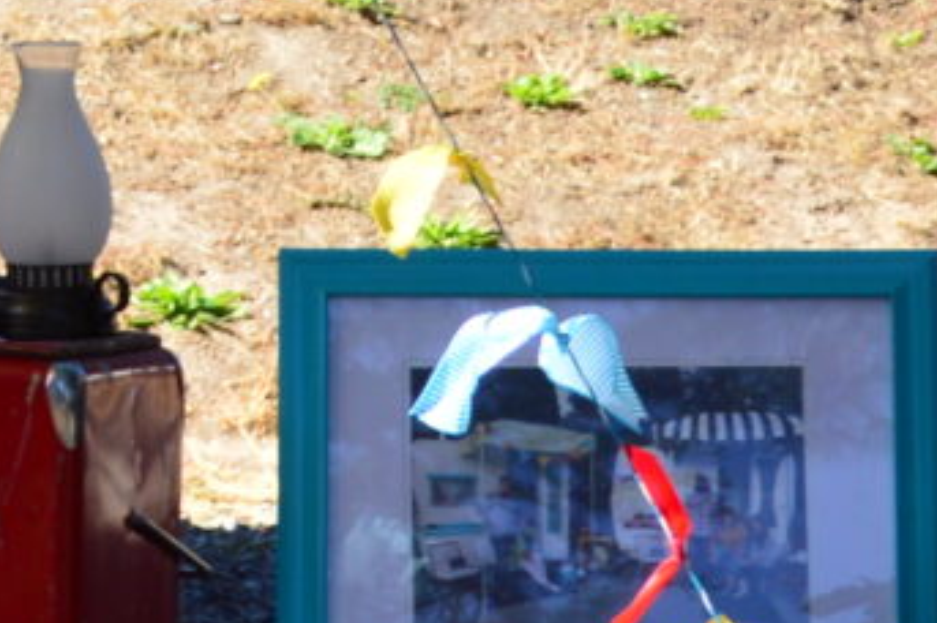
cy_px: -454
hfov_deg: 6.9
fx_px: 7463
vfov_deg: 4.7
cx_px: -940
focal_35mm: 287
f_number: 5.6
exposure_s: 1/125
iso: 100
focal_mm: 32
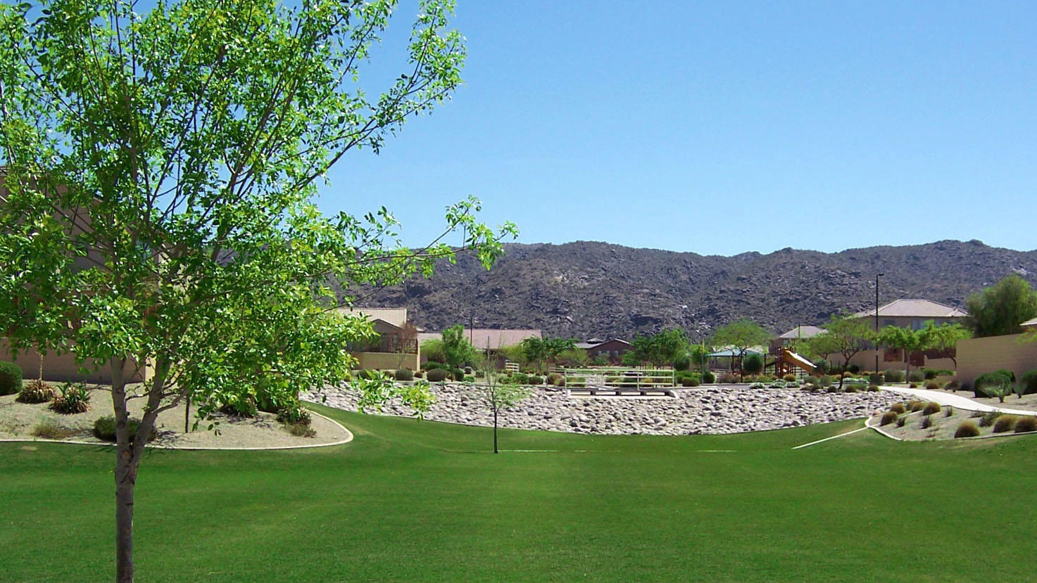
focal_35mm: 60
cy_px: 359
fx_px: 1650
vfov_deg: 20.0
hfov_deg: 34.9
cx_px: 539
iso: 80
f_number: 4
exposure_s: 1/1000
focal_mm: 8.2
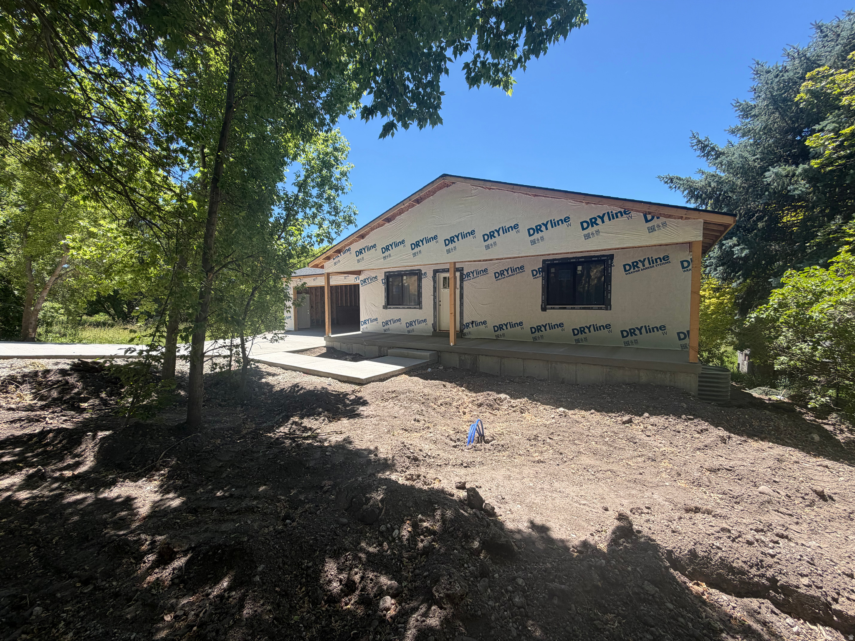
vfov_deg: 85.7
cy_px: 320
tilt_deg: -4.1
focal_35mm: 14
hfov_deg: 102.1
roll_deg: +0.3
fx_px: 346
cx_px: 428
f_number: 2.2
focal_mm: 2.22
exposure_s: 1/569
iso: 40
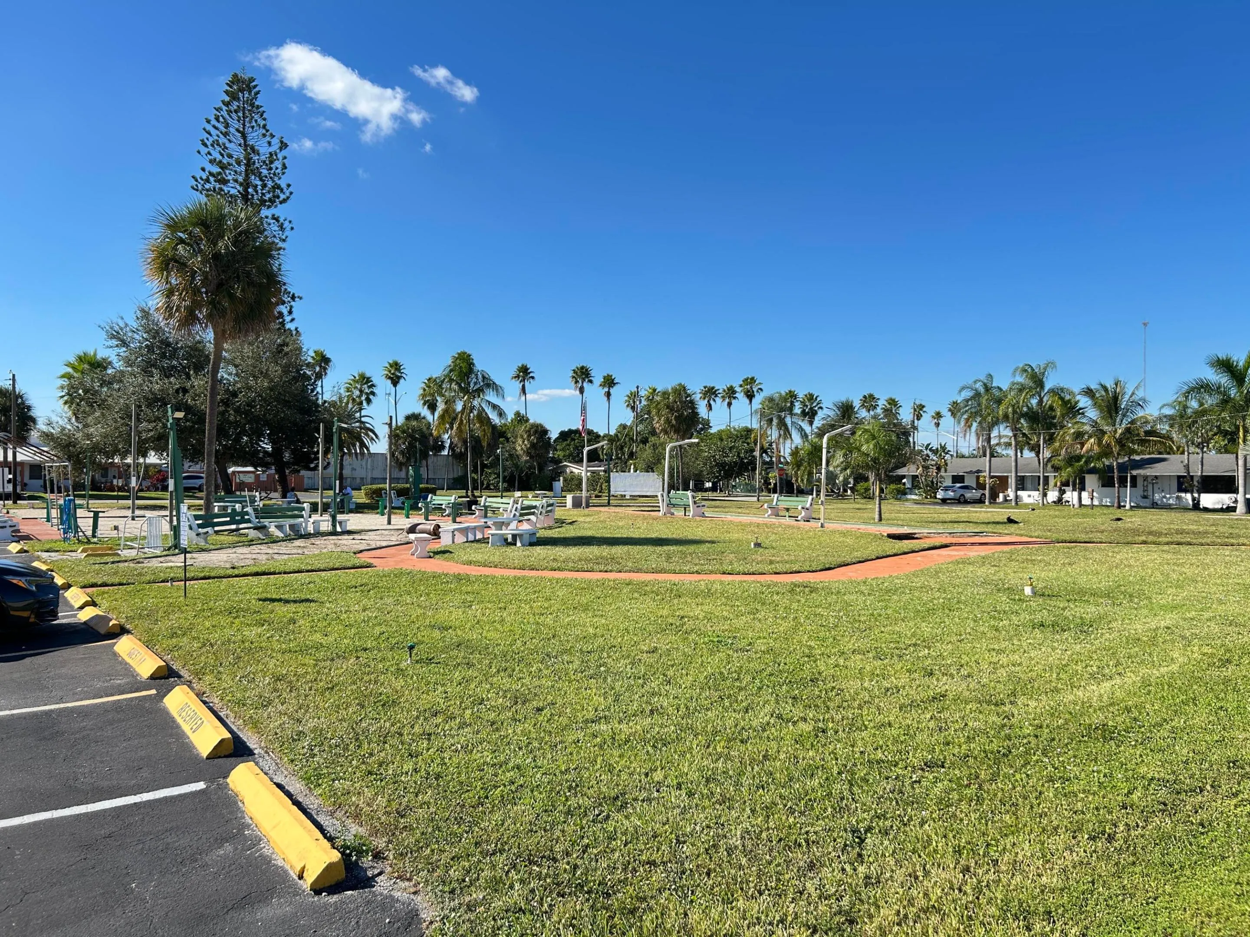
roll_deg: -0.7
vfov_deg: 53.1
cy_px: 468
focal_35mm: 26
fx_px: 939
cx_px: 625
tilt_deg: +0.8
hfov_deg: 67.3
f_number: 1.5
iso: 50
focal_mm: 5.7
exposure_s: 1/1808
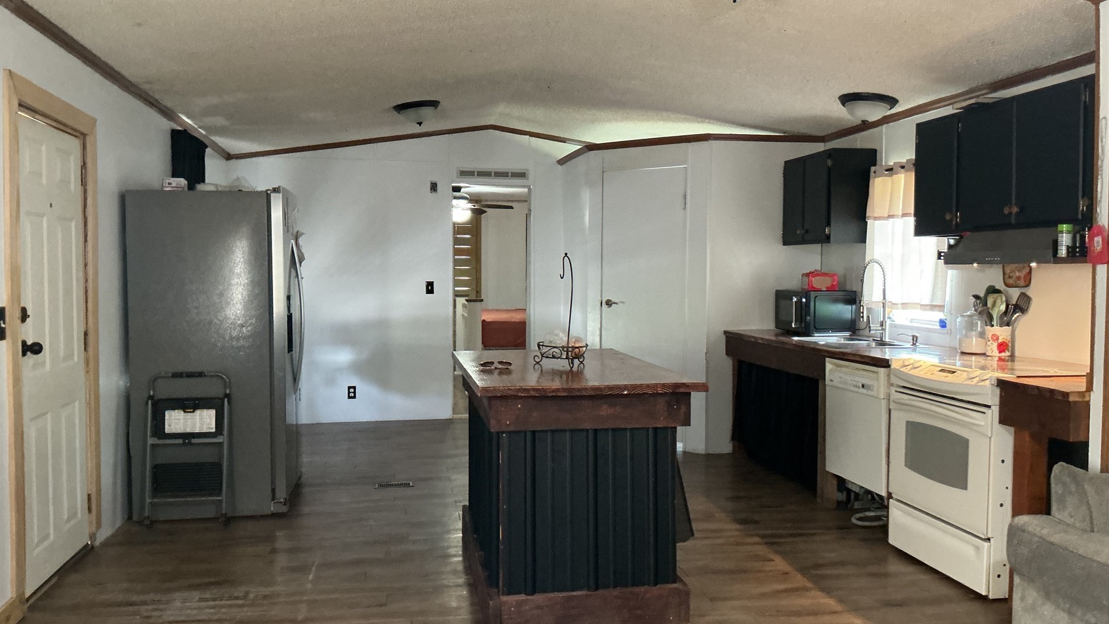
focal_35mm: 32
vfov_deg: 36.7
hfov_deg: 61.0
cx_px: 561
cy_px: 308
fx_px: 941
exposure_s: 1/40
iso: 250
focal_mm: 3
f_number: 1.8
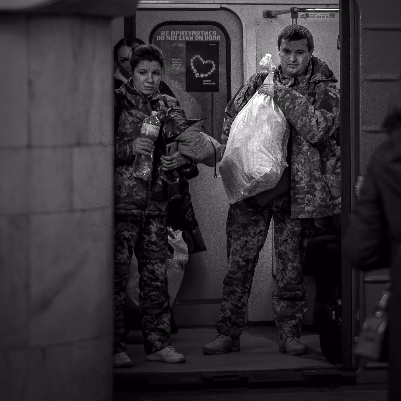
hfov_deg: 9.4
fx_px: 2425
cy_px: 90
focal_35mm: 185
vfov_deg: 9.4
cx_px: 292
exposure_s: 1/320
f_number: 1.2
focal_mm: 56
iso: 1250
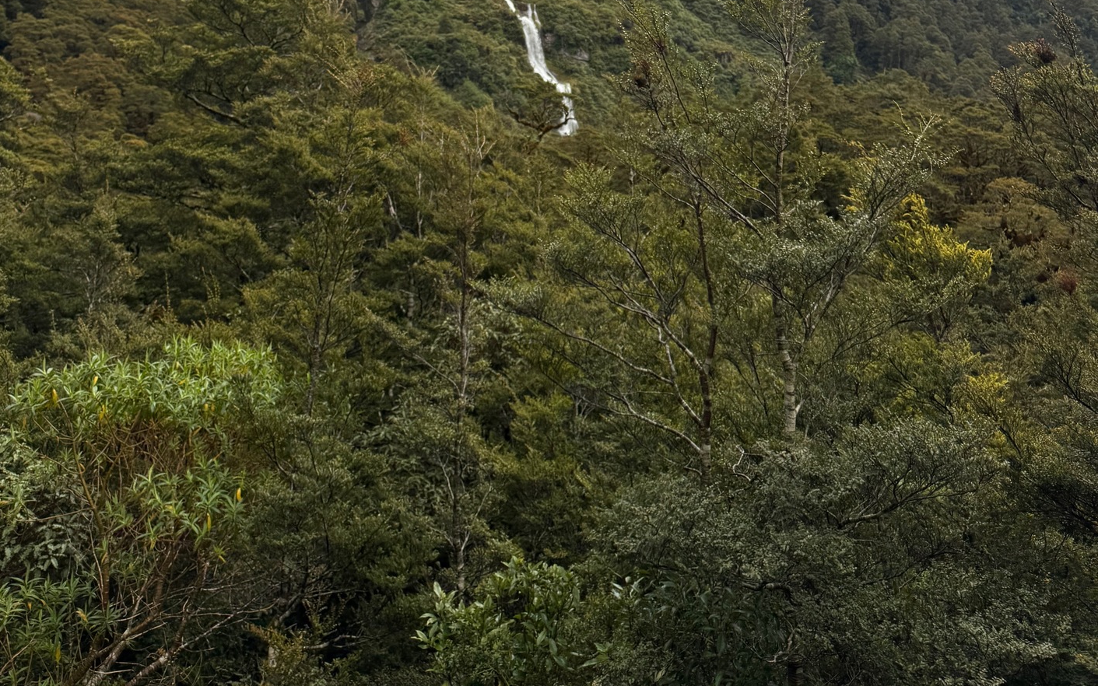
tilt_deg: +9.2
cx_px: 549
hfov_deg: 56.7
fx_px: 1017
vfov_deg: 34.6
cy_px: 37
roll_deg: -0.9
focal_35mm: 34
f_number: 1.78
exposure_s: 1/1026
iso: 80
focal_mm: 6.76
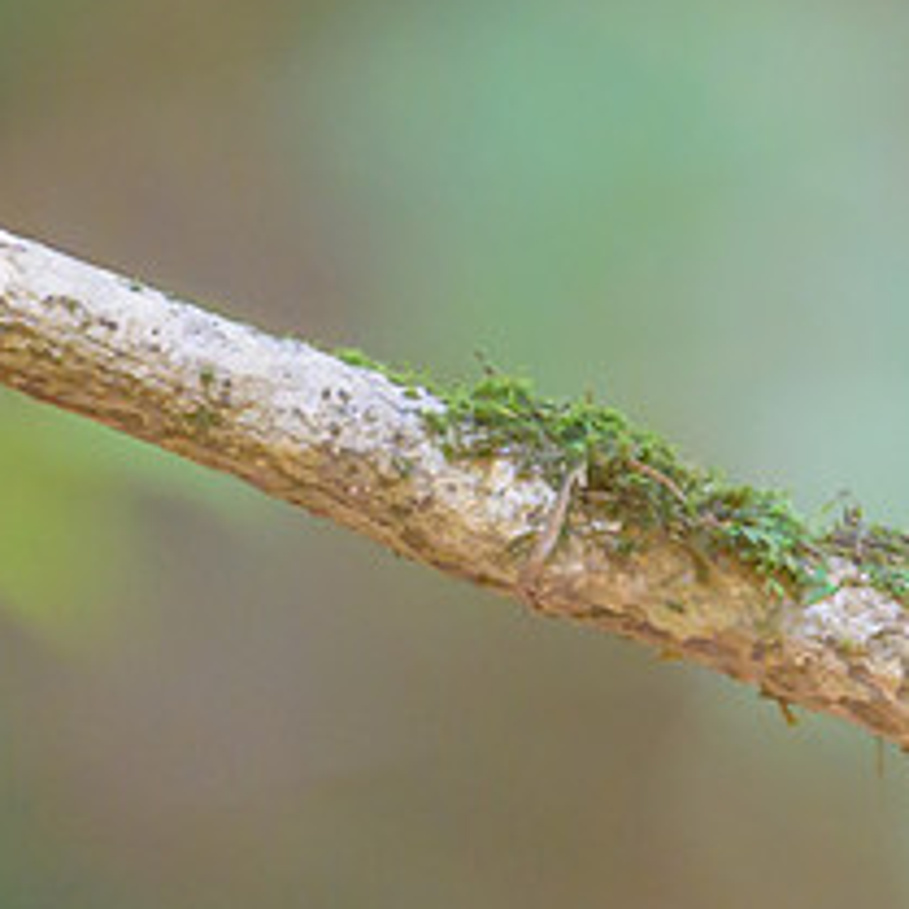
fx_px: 61468
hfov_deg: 0.8
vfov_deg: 0.8
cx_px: 1363
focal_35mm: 2069
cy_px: 430
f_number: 4
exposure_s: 1/400
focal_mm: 560
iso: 6400
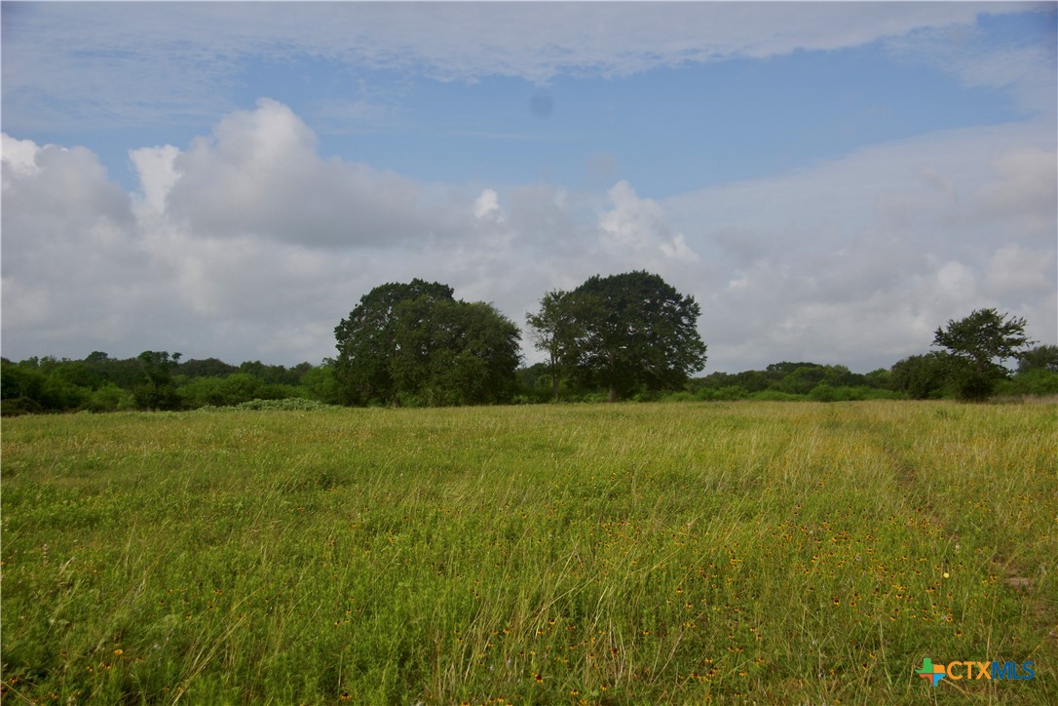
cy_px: 353
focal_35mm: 45
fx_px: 1322
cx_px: 529
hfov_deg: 43.6
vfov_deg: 29.9
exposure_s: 1/640
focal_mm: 30
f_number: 6.3
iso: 100
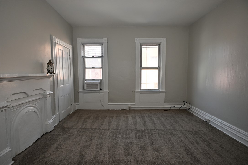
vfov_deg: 67.4
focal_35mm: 18
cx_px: 124
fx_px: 124
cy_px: 82
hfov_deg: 90.0
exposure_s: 1/100
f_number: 5
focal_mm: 12
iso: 200
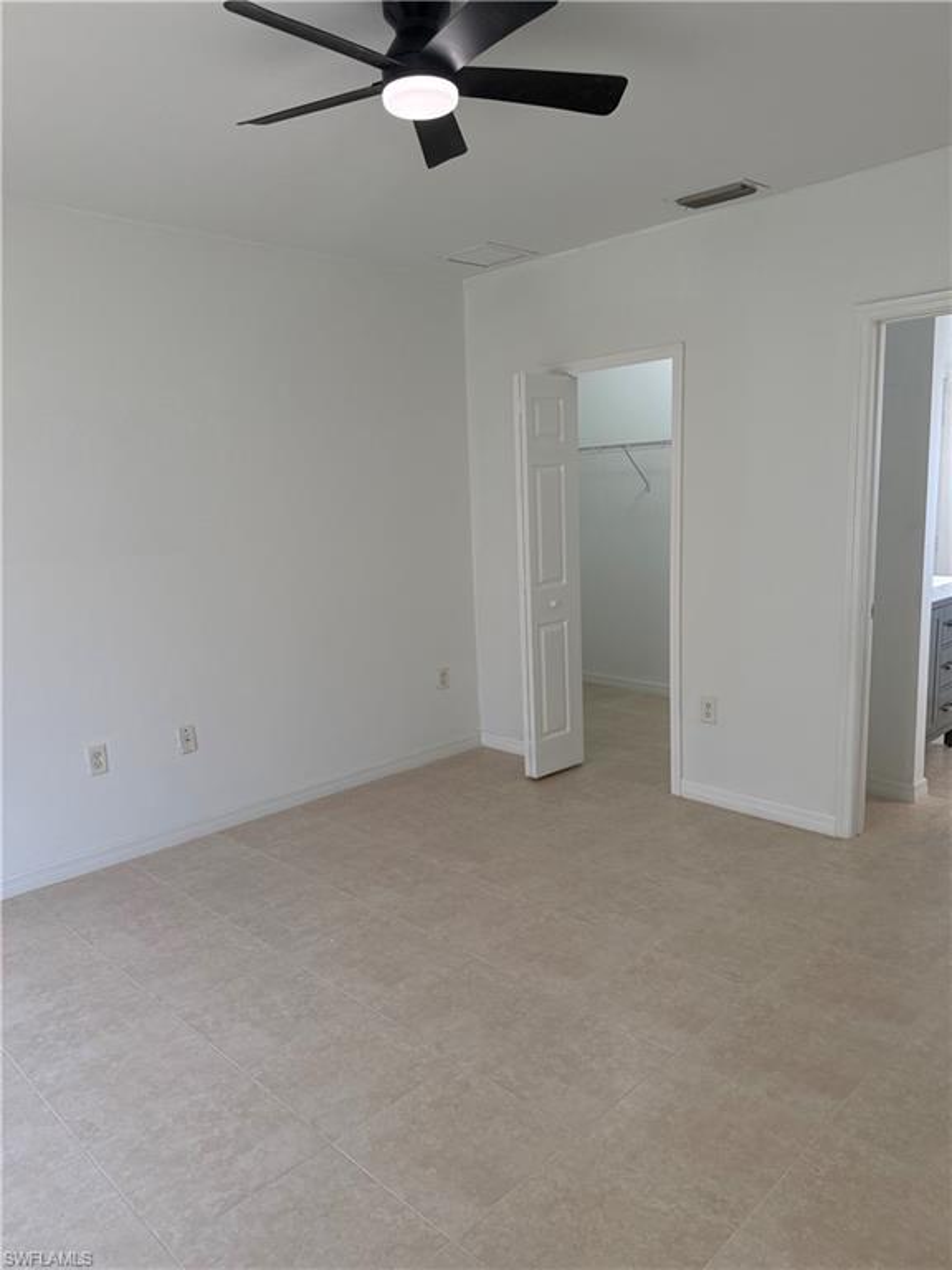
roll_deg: +1.9
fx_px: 880
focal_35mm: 24
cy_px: 635
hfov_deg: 56.8
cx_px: 476
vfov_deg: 71.6
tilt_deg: -9.1
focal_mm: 6.76
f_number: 1.78
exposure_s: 1/215
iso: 200
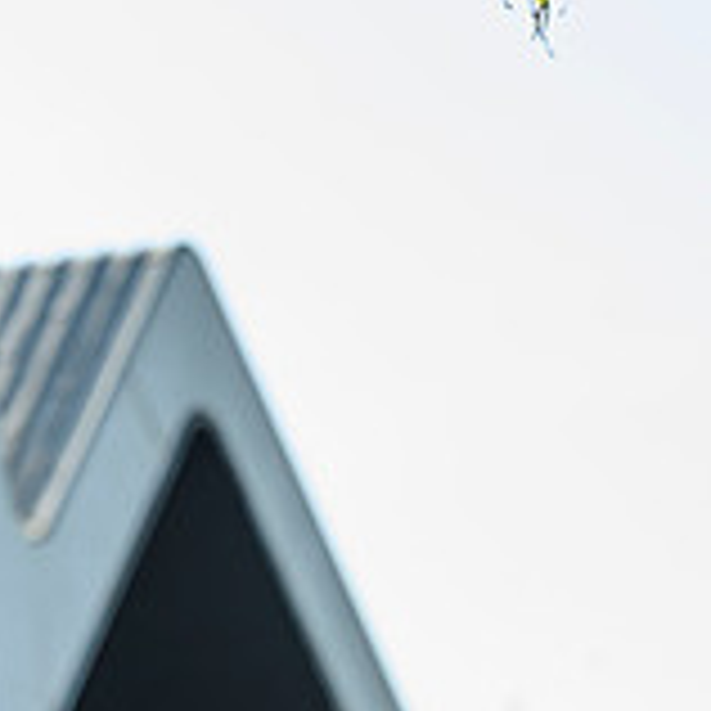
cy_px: 722
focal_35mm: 306
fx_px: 7111
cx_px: -590
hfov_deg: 5.6
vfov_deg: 5.7
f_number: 8
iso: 320
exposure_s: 1/250
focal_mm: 98
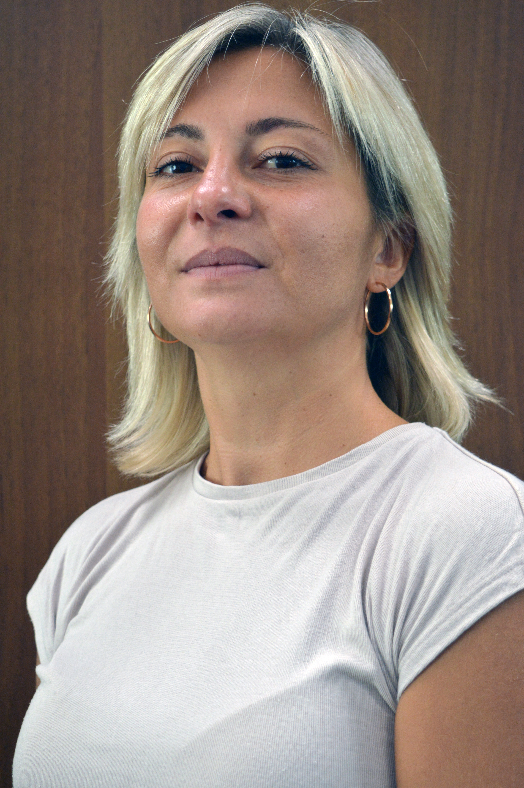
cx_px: 262
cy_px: 394
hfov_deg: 19.7
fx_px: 1509
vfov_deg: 29.3
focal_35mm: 69
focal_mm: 46
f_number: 5
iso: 400
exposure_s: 1/100
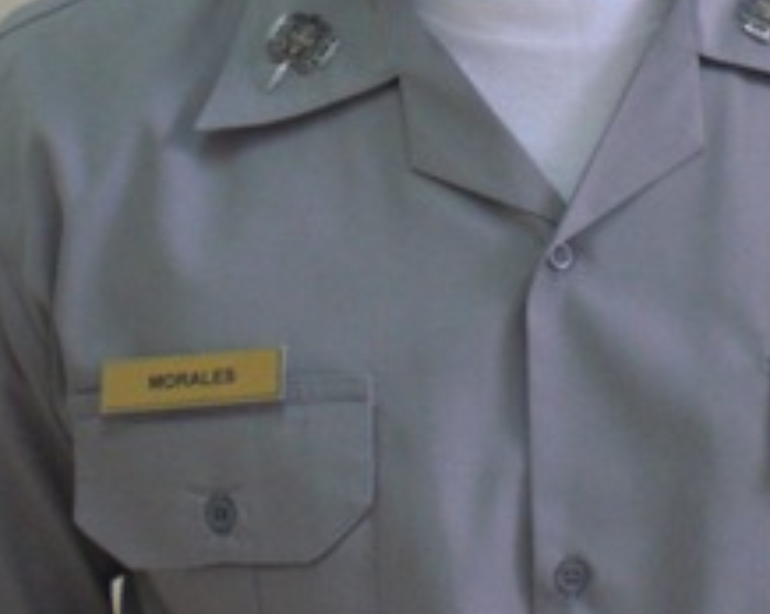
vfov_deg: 13.6
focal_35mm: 109
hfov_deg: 17.5
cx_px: 643
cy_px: -159
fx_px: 2482
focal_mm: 6.3
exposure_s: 1/125
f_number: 3.1
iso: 200
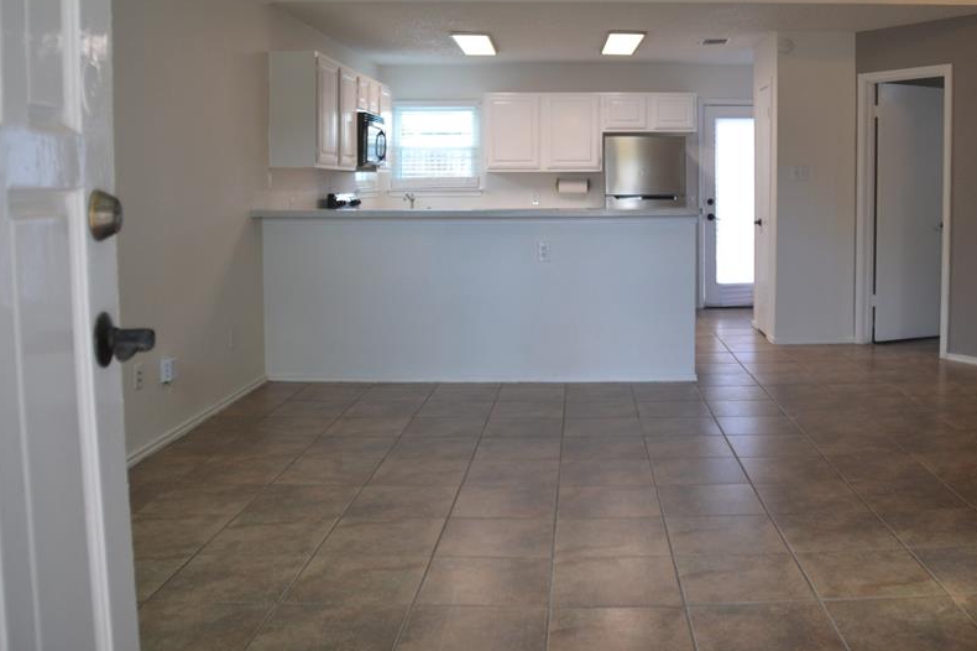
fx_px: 949
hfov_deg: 53.8
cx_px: 620
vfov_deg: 37.5
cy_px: 231
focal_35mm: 35
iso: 400
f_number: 3.5
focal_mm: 18
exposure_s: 1/100
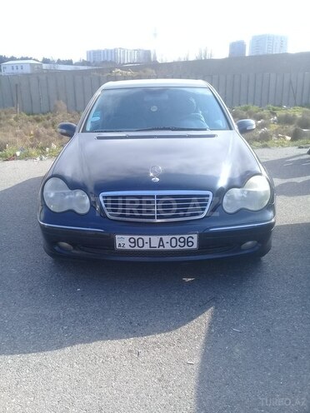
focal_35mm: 31
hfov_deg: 45.4
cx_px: 155
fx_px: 370
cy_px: 206
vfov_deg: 58.4
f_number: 2.2
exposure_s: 1/524
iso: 50
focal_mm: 3.3
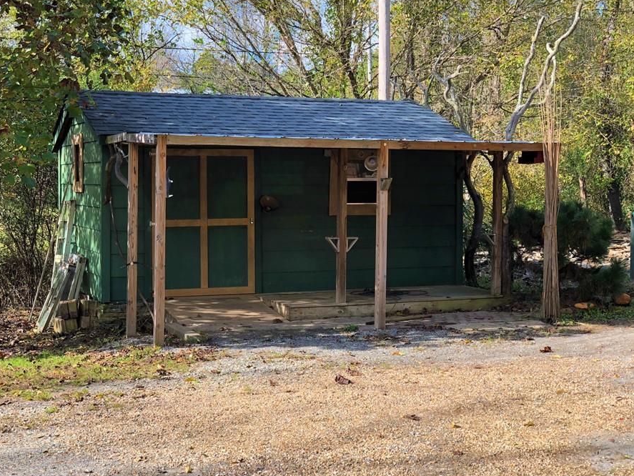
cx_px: 305
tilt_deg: -0.4
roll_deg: -0.8
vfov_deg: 24.4
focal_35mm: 60
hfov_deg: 32.2
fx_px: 1099
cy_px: 212
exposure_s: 1/163
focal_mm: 6
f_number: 2.4
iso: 16
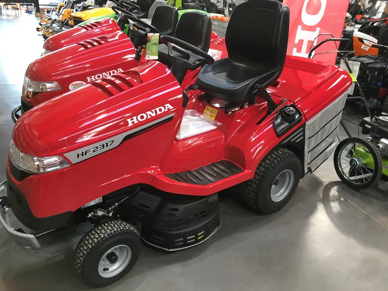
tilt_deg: -23.6
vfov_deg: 48.2
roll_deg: -3.3
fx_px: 325
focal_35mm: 29
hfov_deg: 61.7
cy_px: 146
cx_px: 194
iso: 50
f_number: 2.2
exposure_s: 1/33
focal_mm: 4.15
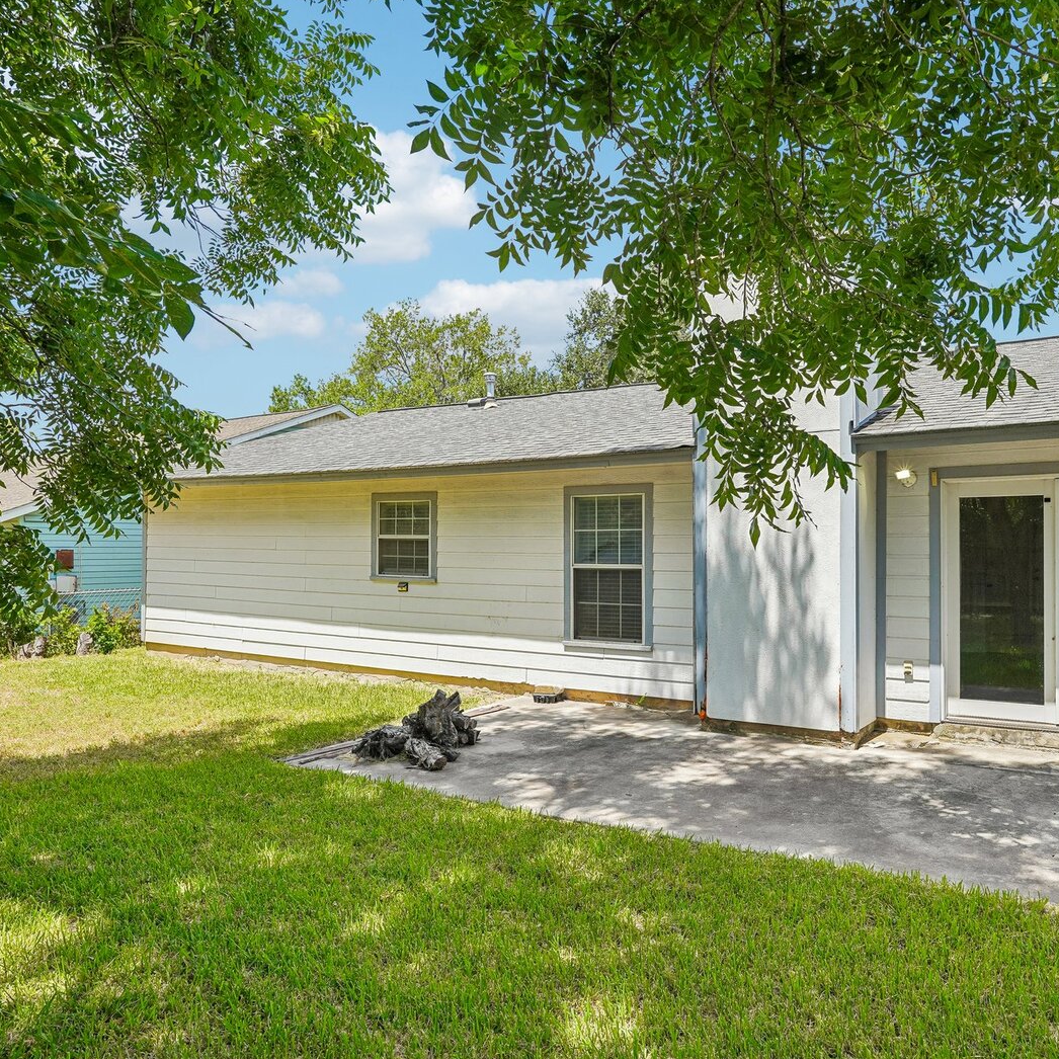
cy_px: 526
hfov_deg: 61.4
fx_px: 865
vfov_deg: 62.9
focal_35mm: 25
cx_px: 706
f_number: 8
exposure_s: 1/160
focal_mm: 19
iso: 100
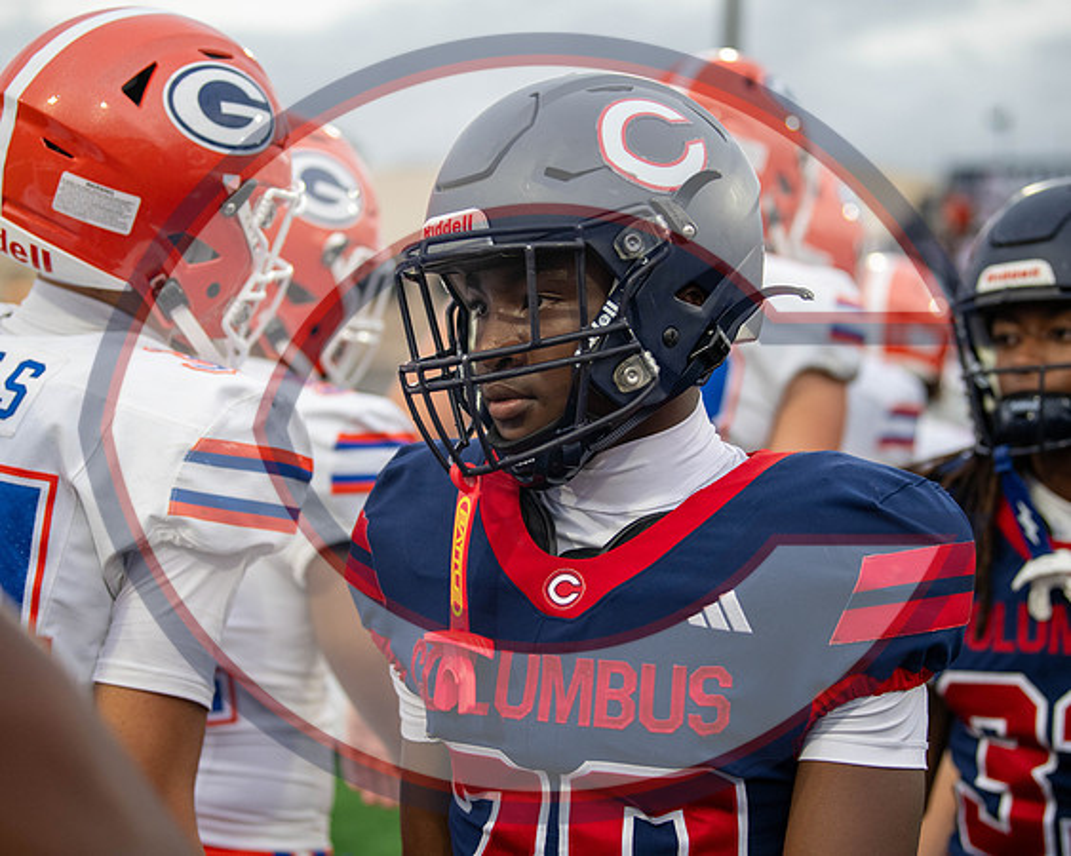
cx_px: 530
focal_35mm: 82
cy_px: 446
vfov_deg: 18.7
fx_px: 2603
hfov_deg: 23.2
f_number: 2.8
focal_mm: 70
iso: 1100
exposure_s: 1/1000
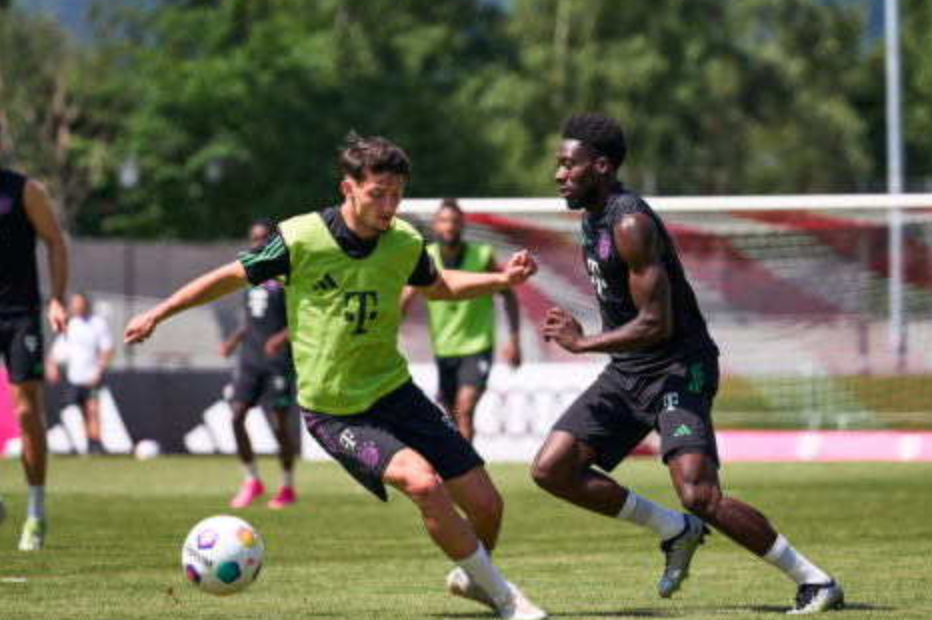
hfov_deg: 8.3
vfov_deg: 5.5
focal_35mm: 248
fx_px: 6416
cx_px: 490
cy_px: 250
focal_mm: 154
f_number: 2.8
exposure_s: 1/1600
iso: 100
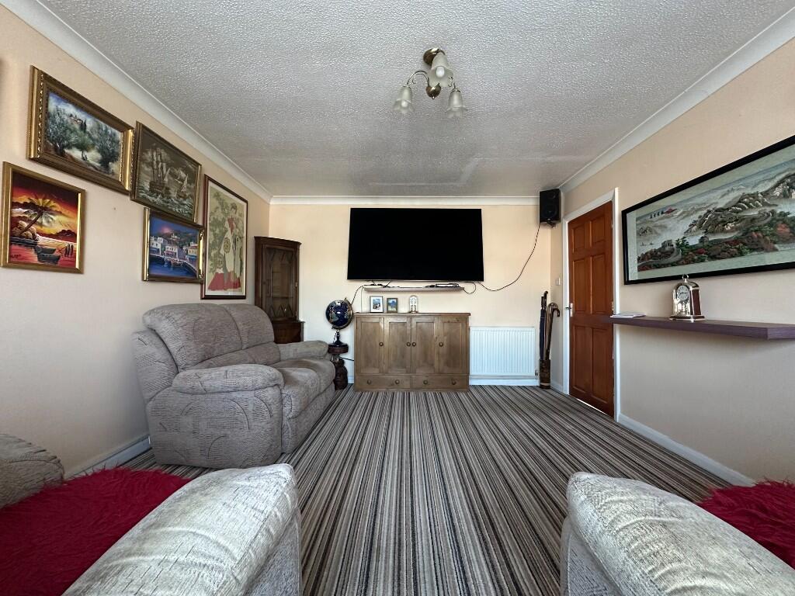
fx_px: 322
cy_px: 298
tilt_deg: +1.1
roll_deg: +0.0
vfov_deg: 85.7
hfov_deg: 102.1
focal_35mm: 14
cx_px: 398
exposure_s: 1/63
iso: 320
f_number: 2.2
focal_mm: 2.22
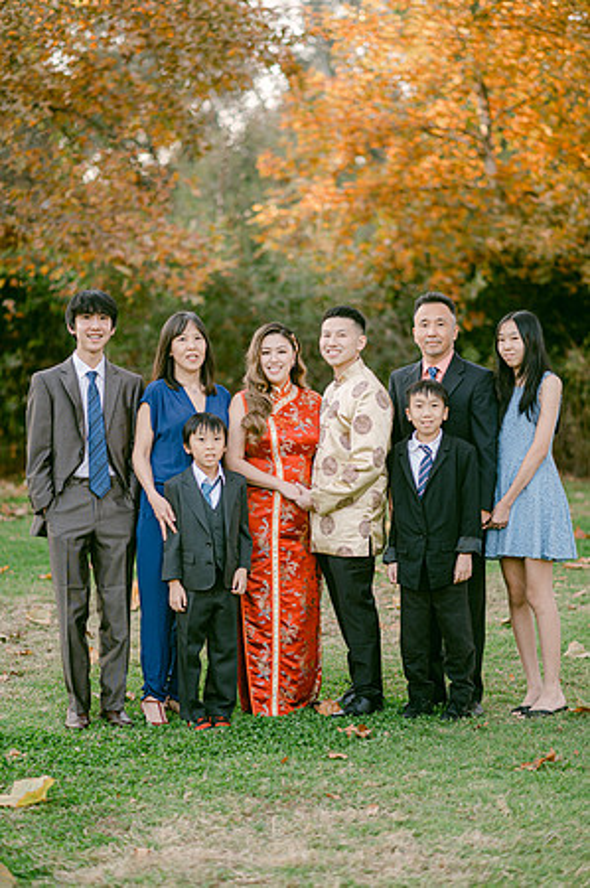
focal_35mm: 85
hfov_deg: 16.0
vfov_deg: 23.9
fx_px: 2094
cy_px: 444
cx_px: 295
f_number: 2
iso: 200
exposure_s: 1/200
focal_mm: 85
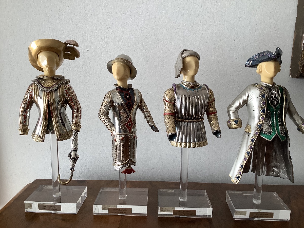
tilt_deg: -12.5
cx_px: 152
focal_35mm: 31
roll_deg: -0.1
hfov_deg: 58.4
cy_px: 114
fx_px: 272
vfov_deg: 45.4
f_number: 2.4
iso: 80
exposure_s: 1/100
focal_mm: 3.3
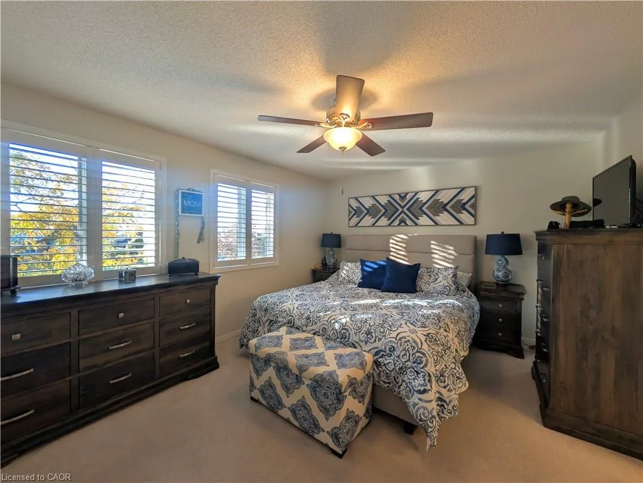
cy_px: 242
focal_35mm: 12
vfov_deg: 94.6
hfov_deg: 110.5
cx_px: 322
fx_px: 223
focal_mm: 2.02
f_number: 1.7
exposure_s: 1/134
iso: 50
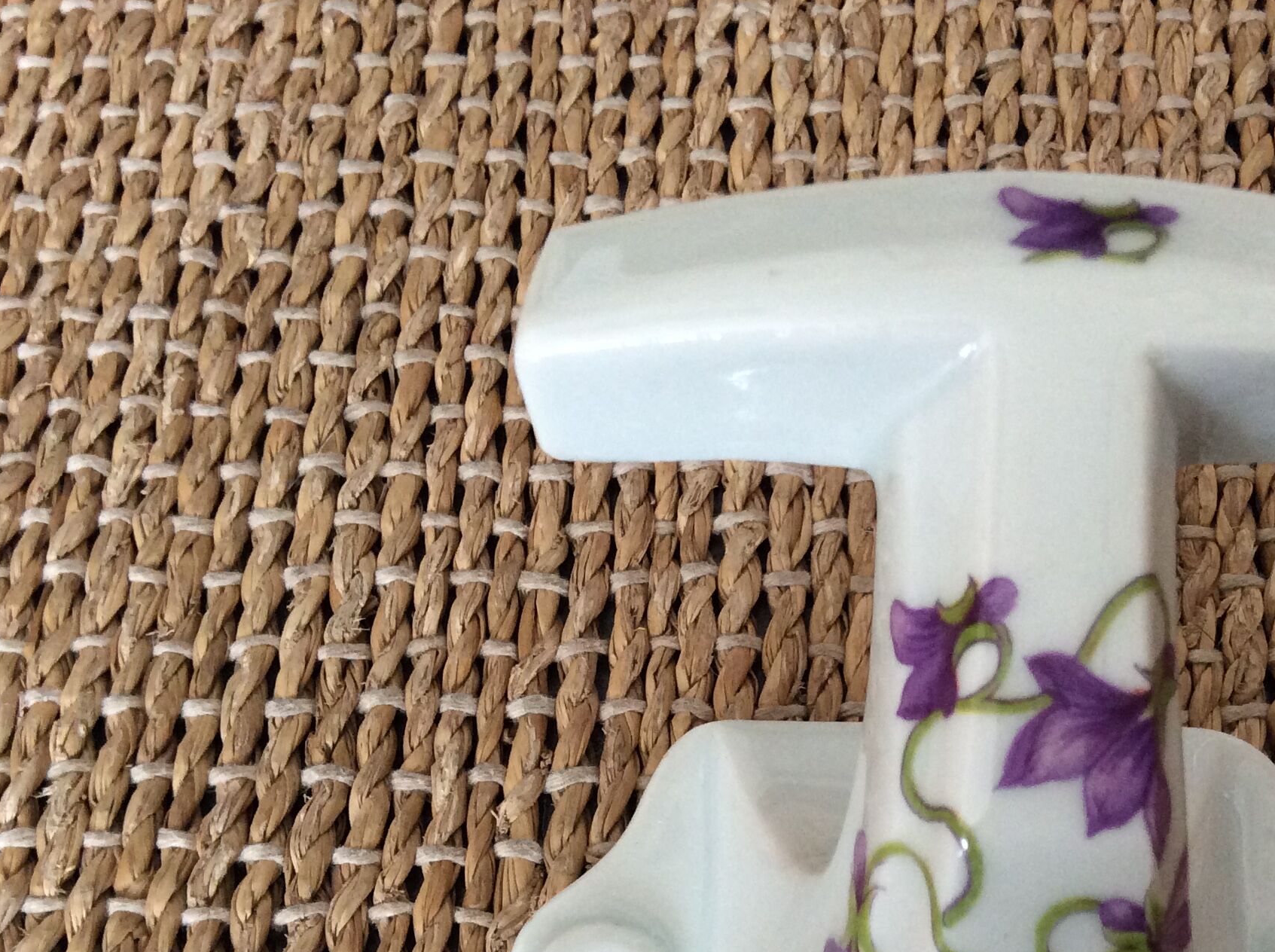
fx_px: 1802
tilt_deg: -69.4
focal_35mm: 49
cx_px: 793
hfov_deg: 38.7
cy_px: 711
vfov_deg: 29.1
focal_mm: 3.3
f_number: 2.4
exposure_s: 1/25
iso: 160
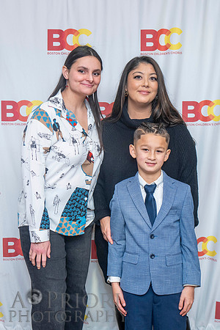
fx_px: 506
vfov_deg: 36.1
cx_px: 69
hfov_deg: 24.4
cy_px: 157
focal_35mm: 55
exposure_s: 1/200
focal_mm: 35
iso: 1000
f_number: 2.8
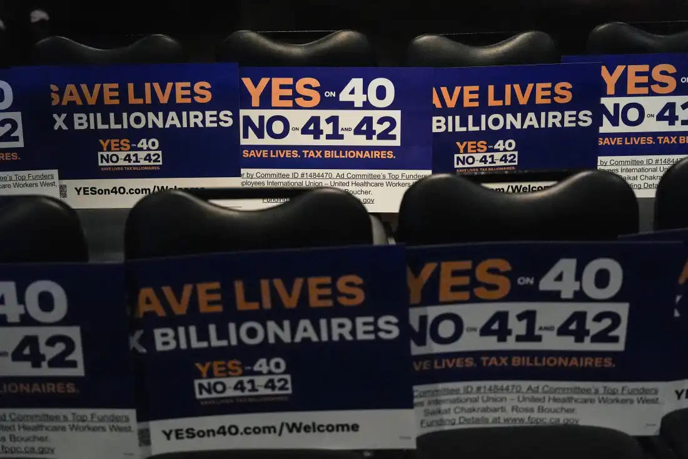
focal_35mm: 48
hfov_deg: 41.1
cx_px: 344
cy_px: 230
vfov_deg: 28.1
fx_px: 917
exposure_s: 1/250
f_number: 2.8
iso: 5000
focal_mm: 48
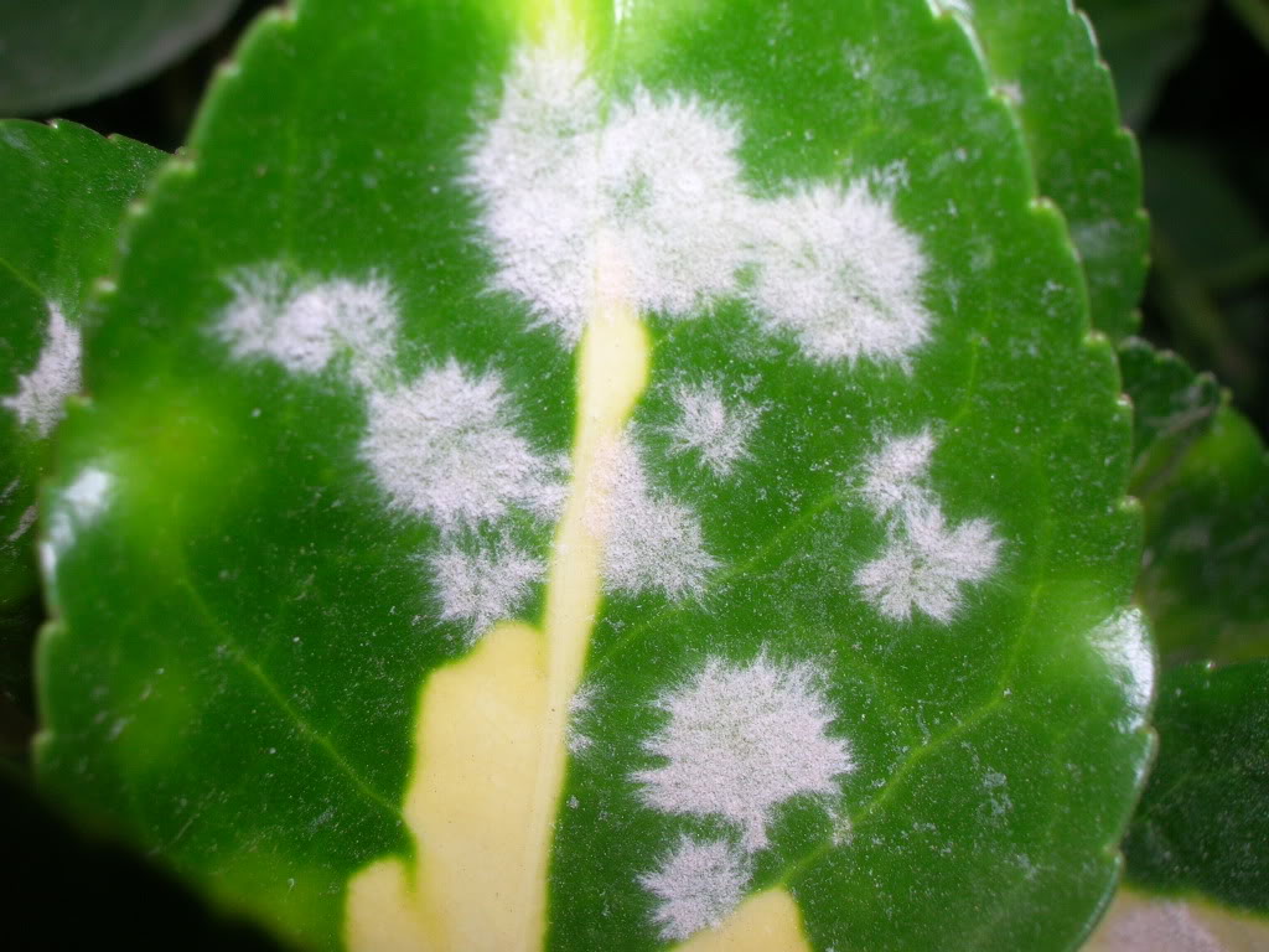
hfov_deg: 41.2
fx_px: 1686
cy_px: 476
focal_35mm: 46
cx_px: 634
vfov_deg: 31.5
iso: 50
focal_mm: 7.7
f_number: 5.4
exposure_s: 1/60.1
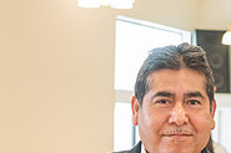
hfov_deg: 12.6
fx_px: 1045
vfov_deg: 8.3
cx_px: 171
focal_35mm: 163
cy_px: 217
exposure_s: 1/100
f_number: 5
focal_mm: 52
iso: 1250
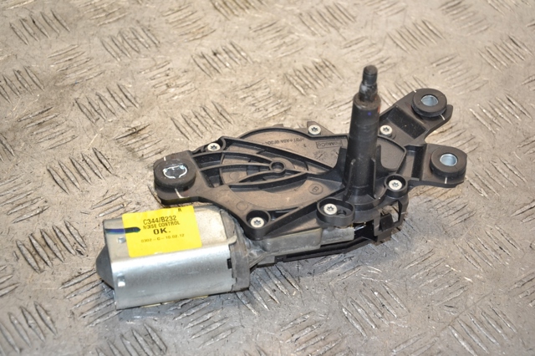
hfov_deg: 21.9
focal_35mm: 93
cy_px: 178
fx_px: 1381
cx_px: 268
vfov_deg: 14.7
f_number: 5.6
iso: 800
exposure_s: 1/200
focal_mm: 62
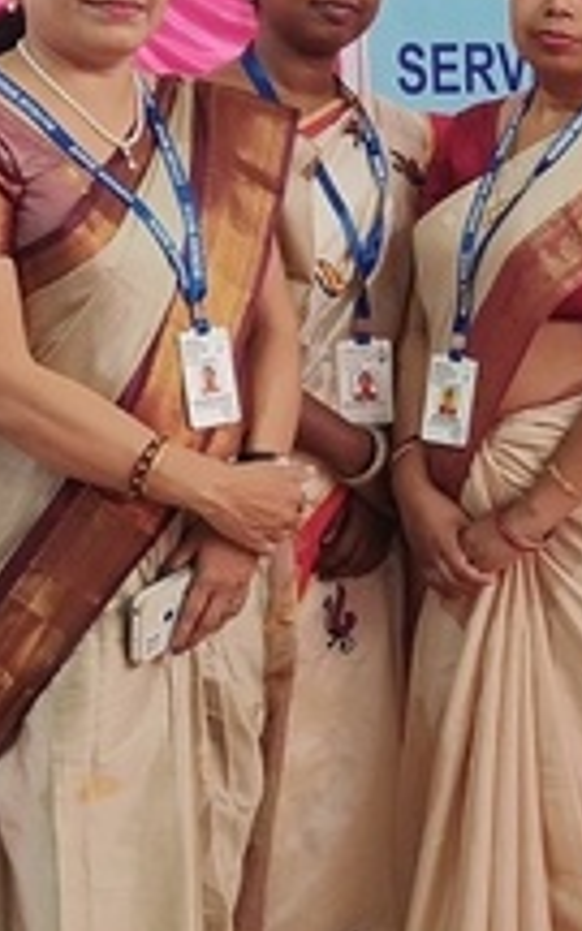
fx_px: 2386
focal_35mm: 94
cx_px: 951
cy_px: 261
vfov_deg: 21.9
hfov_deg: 12.9
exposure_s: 1/50
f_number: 1.8
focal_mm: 4.22
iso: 188
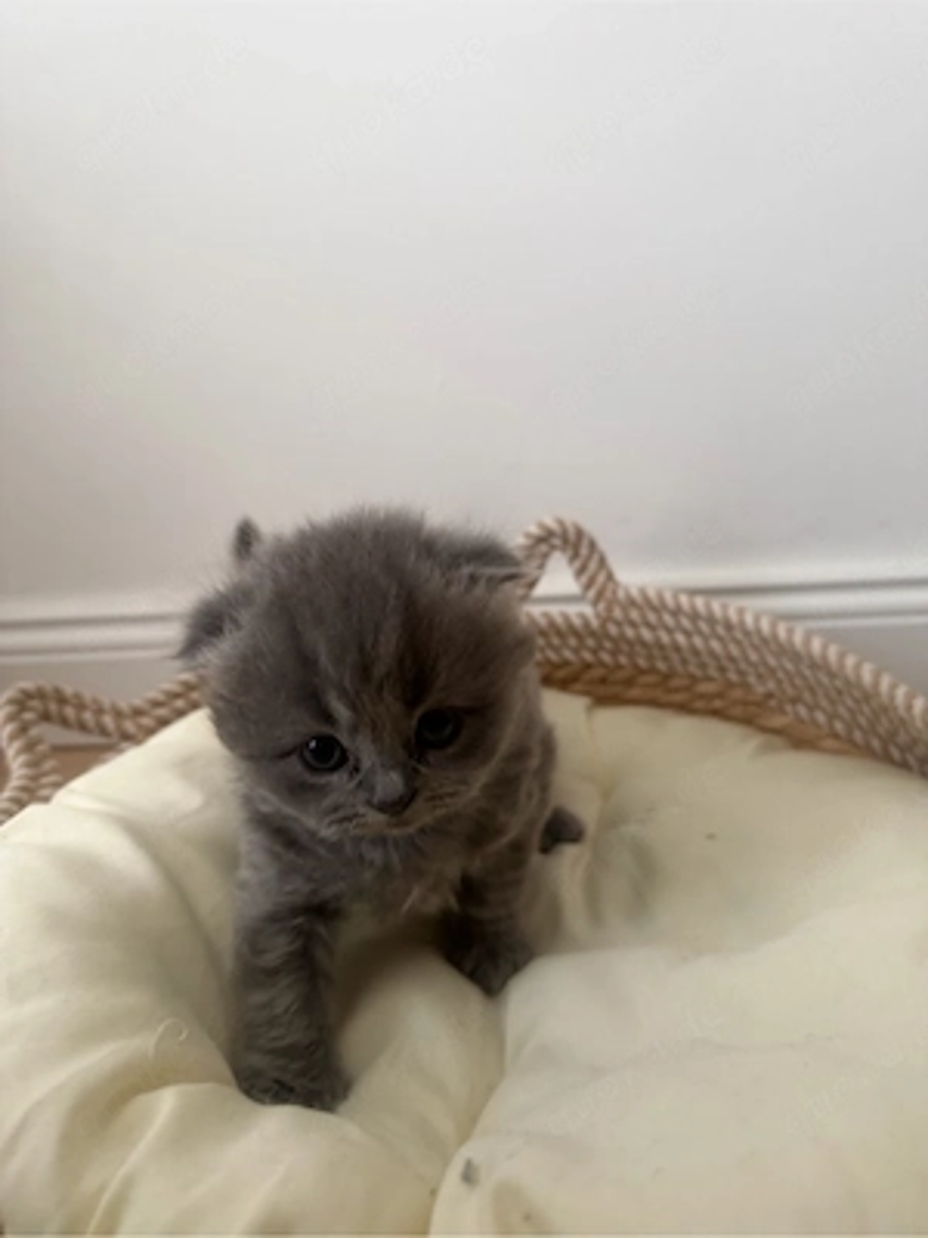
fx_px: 858
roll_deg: +6.1
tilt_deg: -17.8
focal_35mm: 24
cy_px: 619
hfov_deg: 56.8
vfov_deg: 71.6
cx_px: 464
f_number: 1.78
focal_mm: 6.76
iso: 250
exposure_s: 1/60
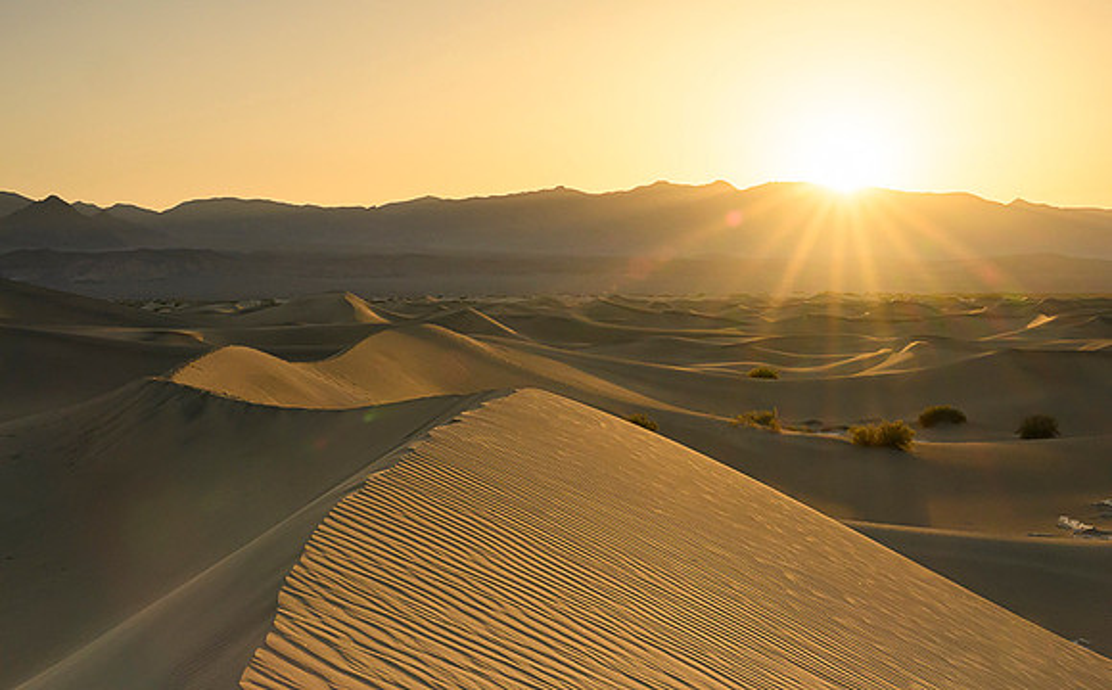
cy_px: 320
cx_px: 556
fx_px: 1513
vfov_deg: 25.7
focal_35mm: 50
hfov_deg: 40.4
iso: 500
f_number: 18
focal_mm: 33
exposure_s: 1/160
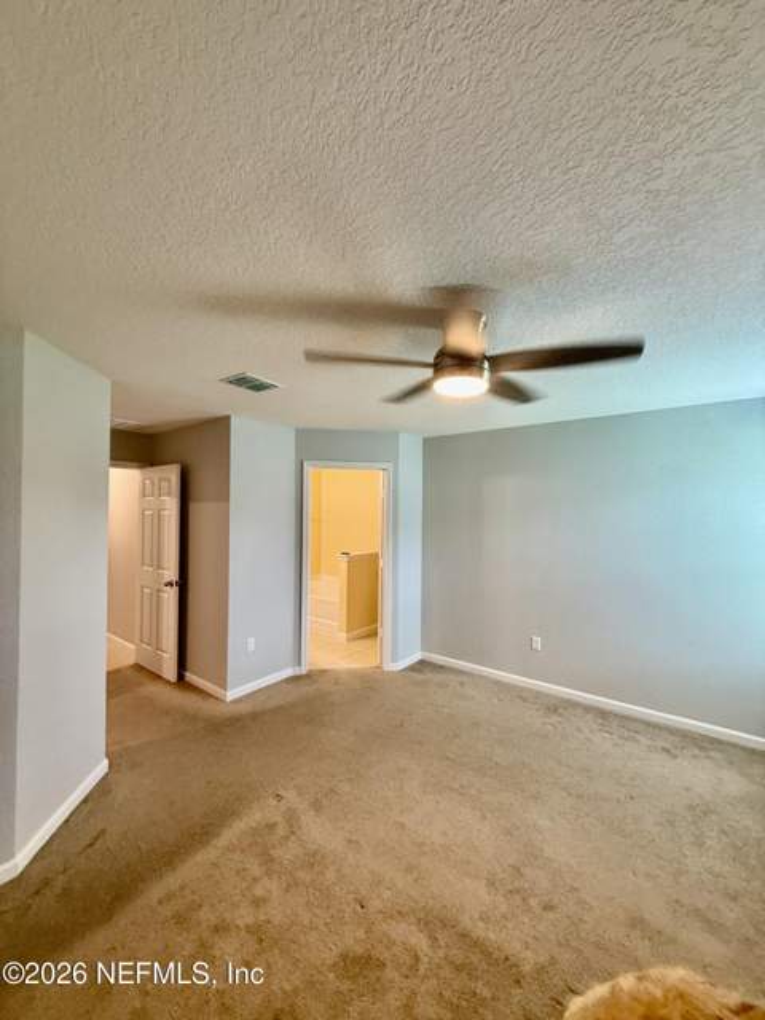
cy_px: 510
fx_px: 413
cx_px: 382
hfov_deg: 85.7
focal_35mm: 14
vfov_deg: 102.1
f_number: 2.2
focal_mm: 2.22
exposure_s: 1/60
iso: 200
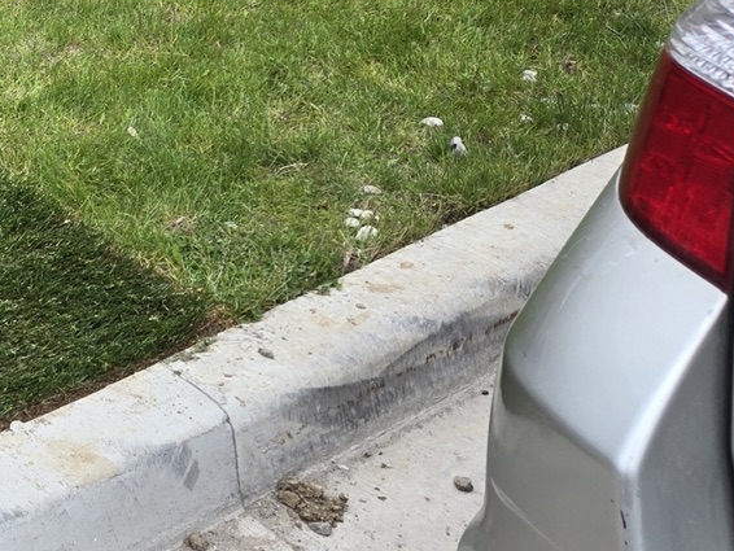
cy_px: 219
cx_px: -271
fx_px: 1379
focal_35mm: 65
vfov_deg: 22.6
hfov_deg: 25.0
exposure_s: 1/382
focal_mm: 5.4
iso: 25
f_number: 1.8
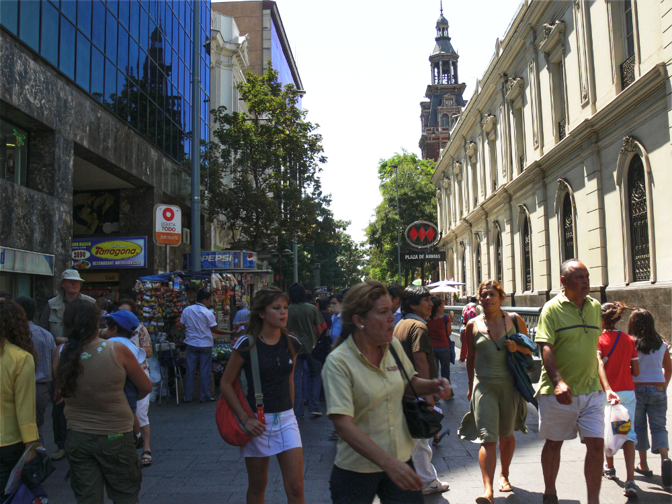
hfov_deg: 52.6
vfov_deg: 40.7
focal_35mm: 35
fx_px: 679
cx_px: 336
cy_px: 252
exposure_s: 1/125
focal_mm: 7.4
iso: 80
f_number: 4.5
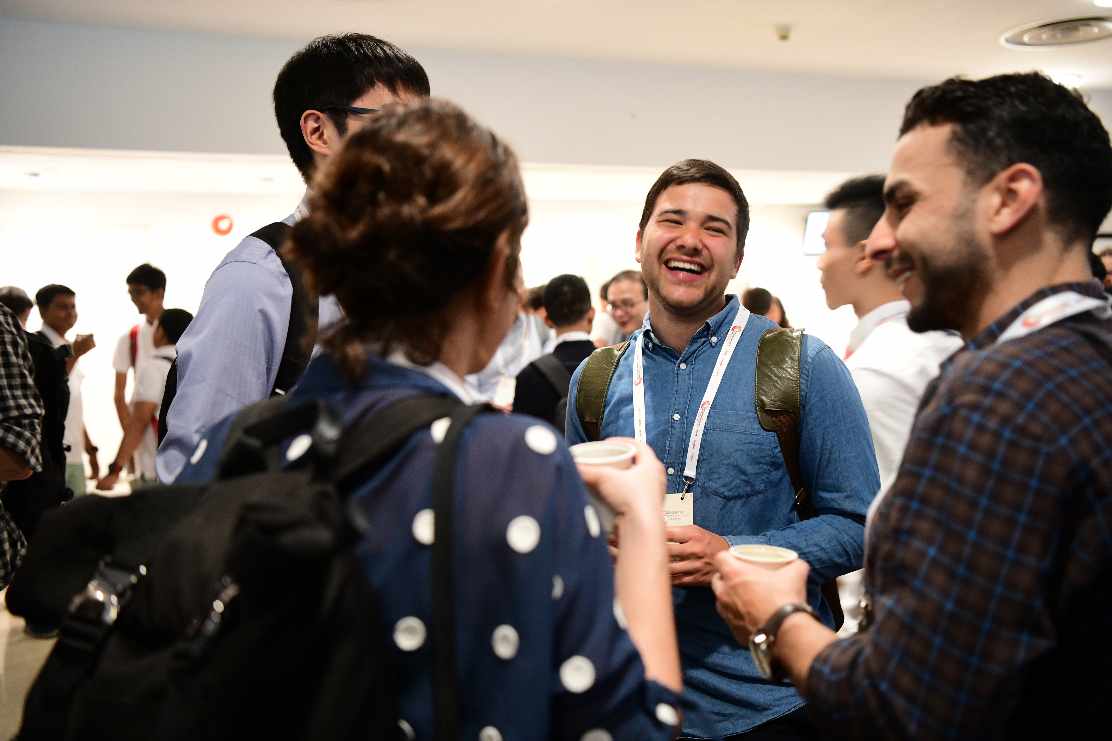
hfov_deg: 50.7
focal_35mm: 38
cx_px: 556
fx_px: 1174
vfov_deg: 35.1
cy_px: 370
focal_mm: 38
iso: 3200
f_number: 2.8
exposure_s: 1/50
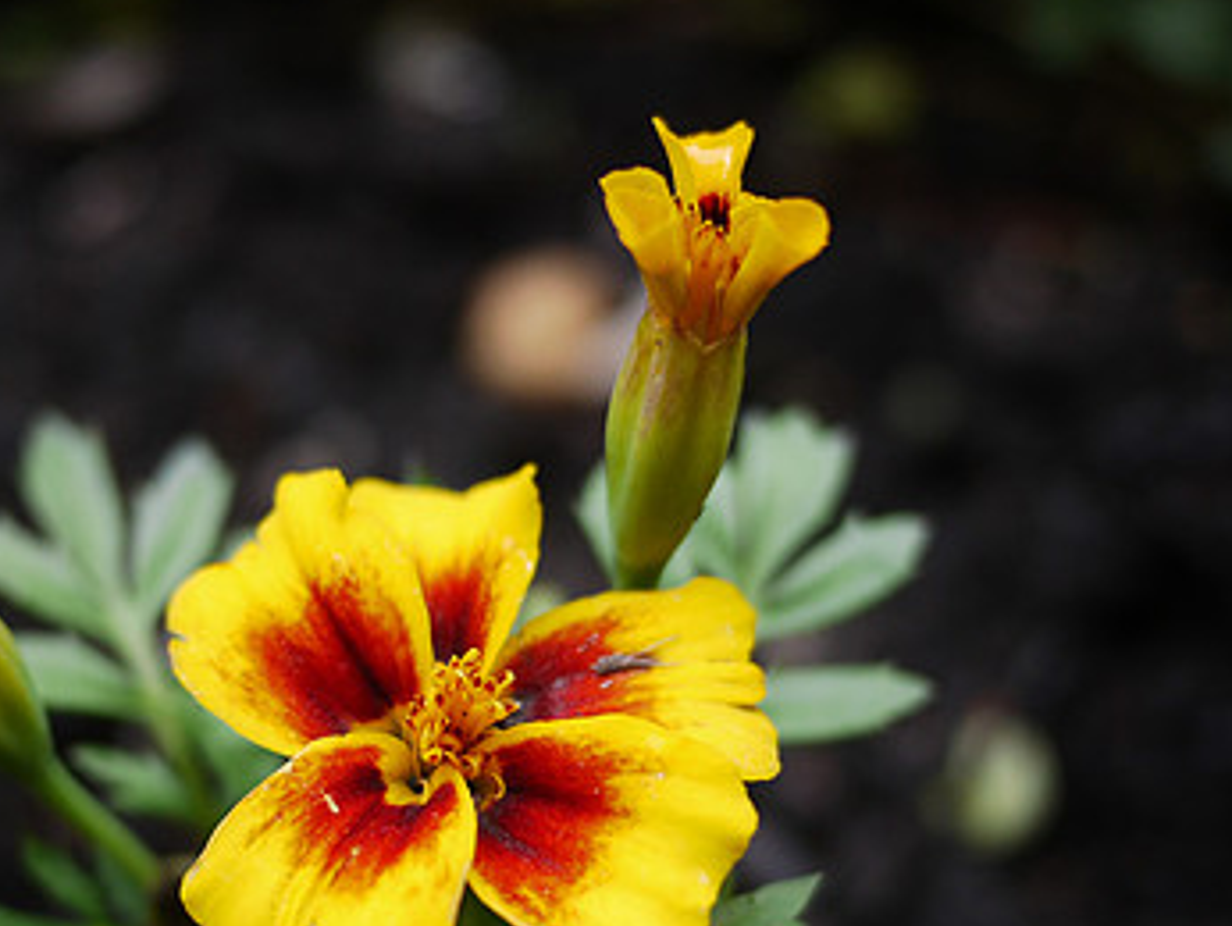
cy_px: 664
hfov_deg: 28.9
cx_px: 477
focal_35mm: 67
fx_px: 2386
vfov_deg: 21.8
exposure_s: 1/125
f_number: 1.8
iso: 100
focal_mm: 20
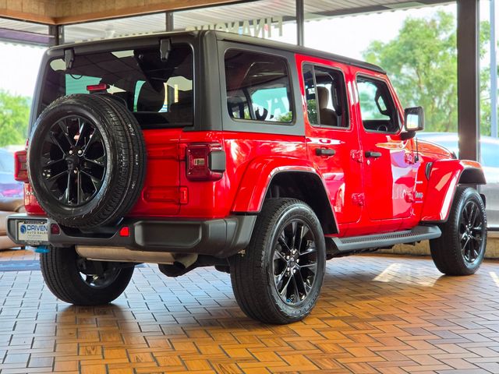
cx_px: 250
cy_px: 187
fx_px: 995
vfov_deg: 21.3
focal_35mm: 69
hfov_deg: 28.2
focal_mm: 7
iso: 64
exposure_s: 1/120
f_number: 2.4
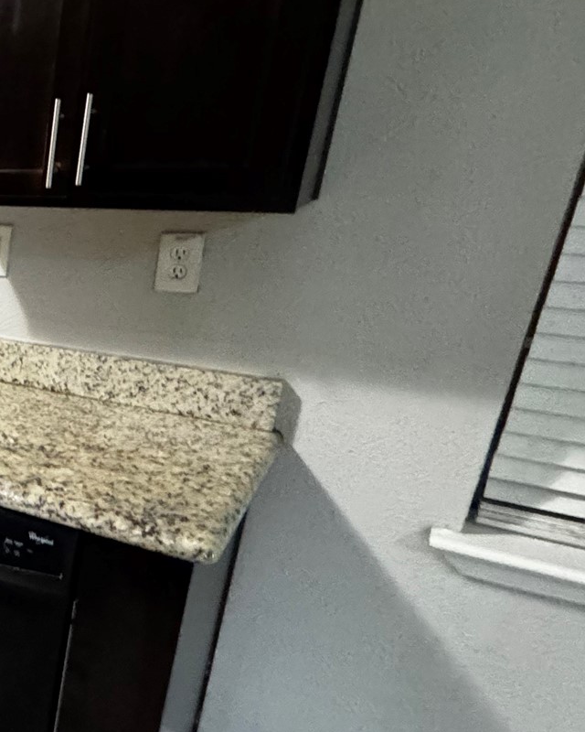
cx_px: -307
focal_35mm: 35
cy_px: 392
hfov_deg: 27.6
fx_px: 757
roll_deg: -0.1
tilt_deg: -17.2
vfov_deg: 51.5
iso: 1000
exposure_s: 1/60
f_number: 2.2
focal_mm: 2.22
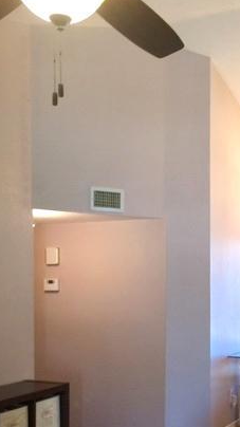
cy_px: 299
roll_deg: -0.6
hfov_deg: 23.5
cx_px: 197
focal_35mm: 50
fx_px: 566
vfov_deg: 40.6
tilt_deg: -0.7
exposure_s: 1/15
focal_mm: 4.15
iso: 40
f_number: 2.2
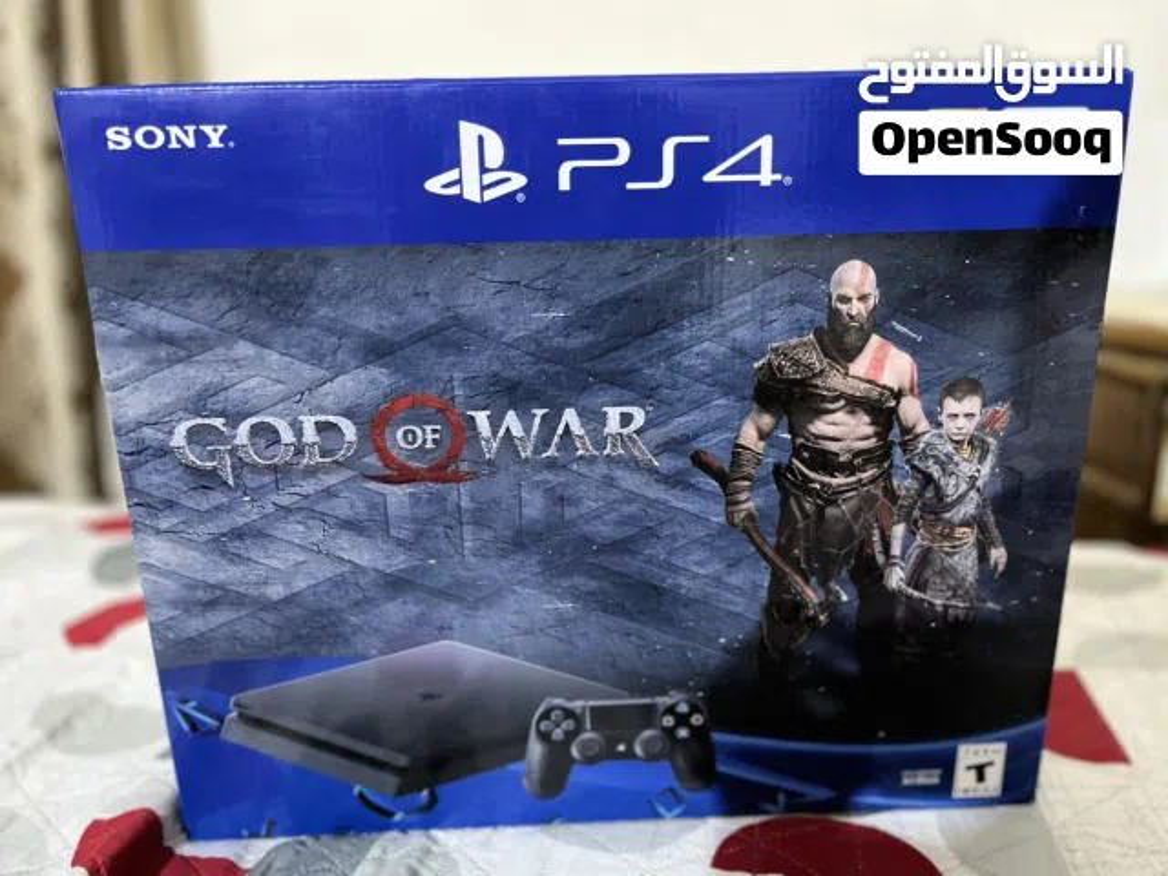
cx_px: 584
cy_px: 438
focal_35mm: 26
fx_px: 877
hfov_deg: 67.3
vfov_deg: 53.1
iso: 640
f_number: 1.6
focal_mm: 5.1
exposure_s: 1/31
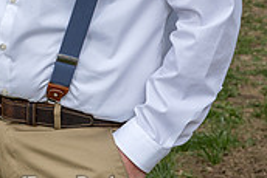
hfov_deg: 15.5
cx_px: -177
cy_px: -92
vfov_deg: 11.2
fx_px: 876
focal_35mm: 118
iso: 100
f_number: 6.3
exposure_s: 1/125
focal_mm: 35
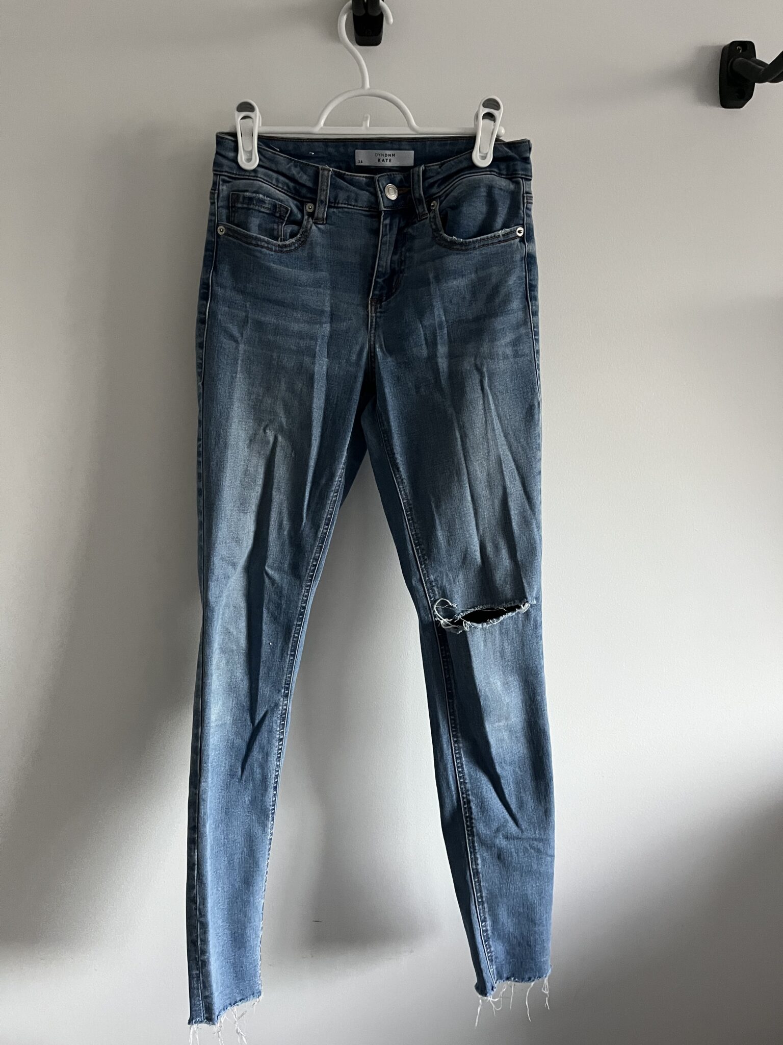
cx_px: 392
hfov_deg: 53.1
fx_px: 784
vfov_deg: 67.3
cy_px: 522
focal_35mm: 26
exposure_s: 1/60
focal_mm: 5.1
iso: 400
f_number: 1.6
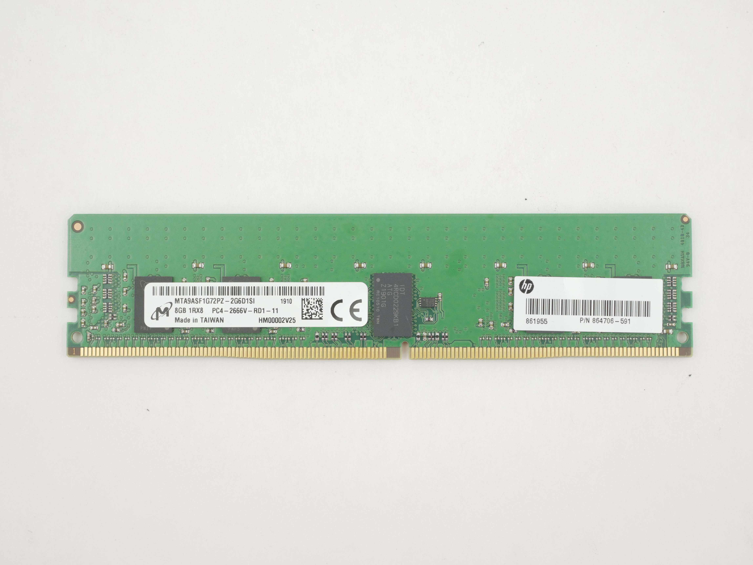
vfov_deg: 24.4
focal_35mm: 60
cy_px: 282
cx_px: 376
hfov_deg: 32.2
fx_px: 1306
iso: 800
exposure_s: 1/100
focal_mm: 30
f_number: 6.3
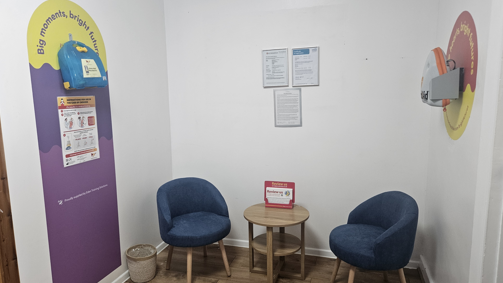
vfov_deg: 44.4
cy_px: 138
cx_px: 254
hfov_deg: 71.9
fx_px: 347
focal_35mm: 26
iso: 160
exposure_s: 1/100
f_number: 1.8
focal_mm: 5.4
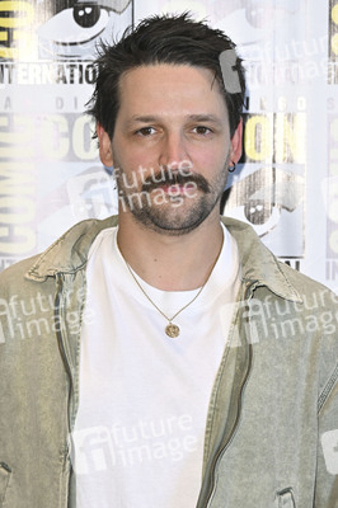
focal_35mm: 100
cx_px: 169
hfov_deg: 13.7
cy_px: 254
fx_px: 1411
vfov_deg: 20.4
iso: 2000
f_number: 6.3
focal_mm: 100
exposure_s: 1/250
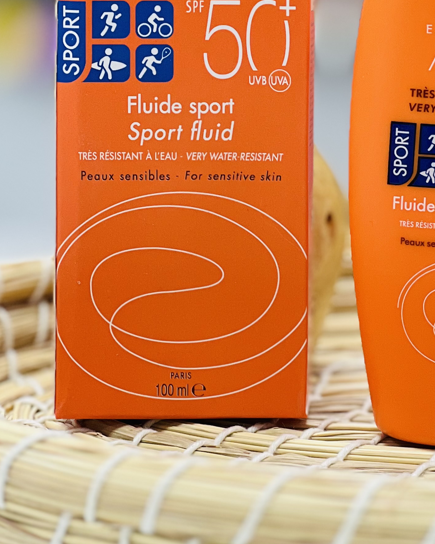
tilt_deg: -5.7
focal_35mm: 172
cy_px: 18
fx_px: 2769
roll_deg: -0.9
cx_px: 382
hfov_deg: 9.0
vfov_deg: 11.1
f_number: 2.8
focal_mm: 9
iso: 125
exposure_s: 1/100
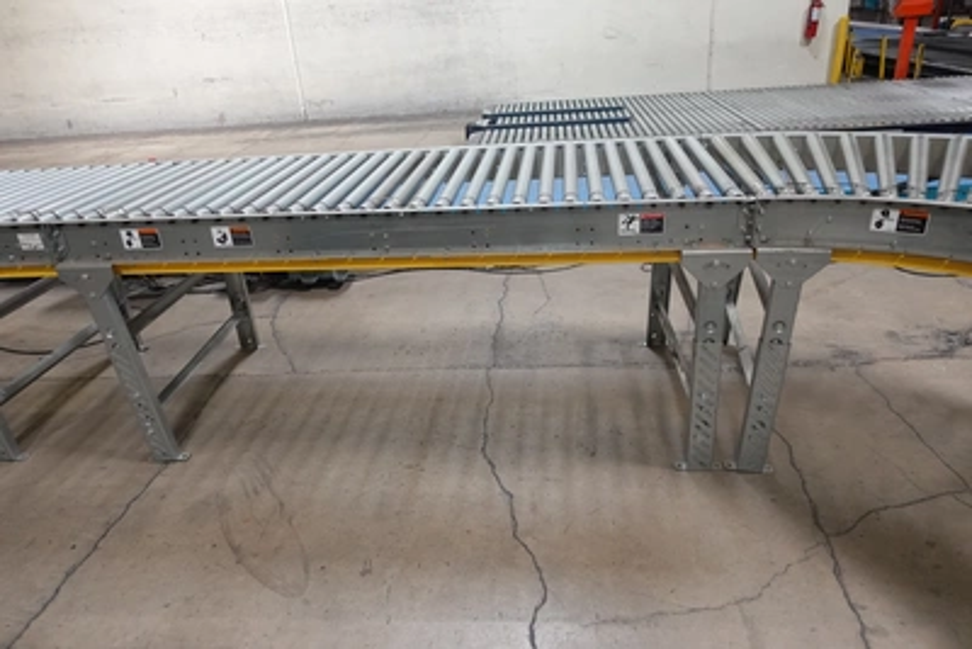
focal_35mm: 24
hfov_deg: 73.7
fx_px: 648
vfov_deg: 53.2
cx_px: 486
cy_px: 324
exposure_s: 1/250
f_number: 1.8
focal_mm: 8.8
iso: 1000
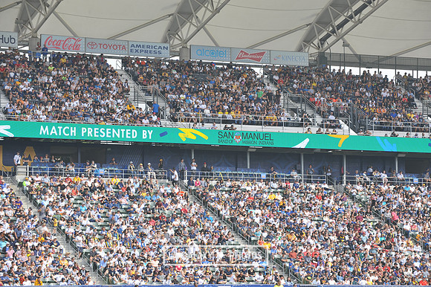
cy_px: 144
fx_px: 1555
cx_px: 216
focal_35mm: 130
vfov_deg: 10.5
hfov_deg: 15.8
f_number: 8
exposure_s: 1/250
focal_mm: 130
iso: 250
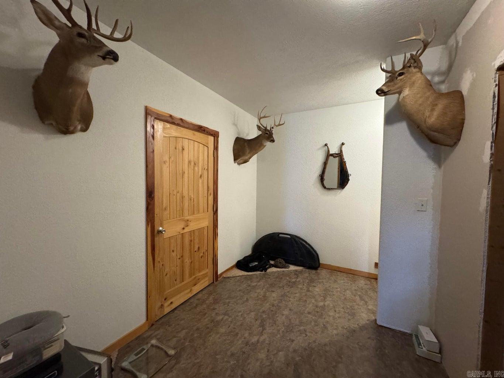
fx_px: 204
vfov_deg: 85.7
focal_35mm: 14
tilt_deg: -2.8
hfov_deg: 102.1
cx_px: 252
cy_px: 189
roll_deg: -0.5
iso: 800
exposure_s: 1/60
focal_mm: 2.22
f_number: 2.2
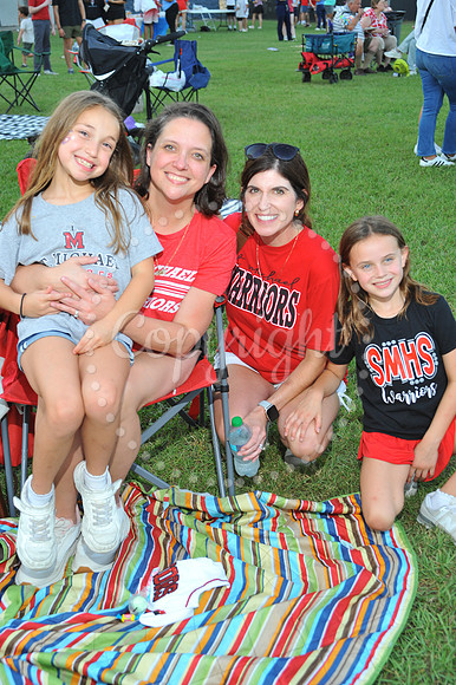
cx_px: 228
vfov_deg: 41.1
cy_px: 342
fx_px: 913
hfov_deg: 28.0
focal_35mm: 48
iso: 800
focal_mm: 48
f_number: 6.3
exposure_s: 1/60
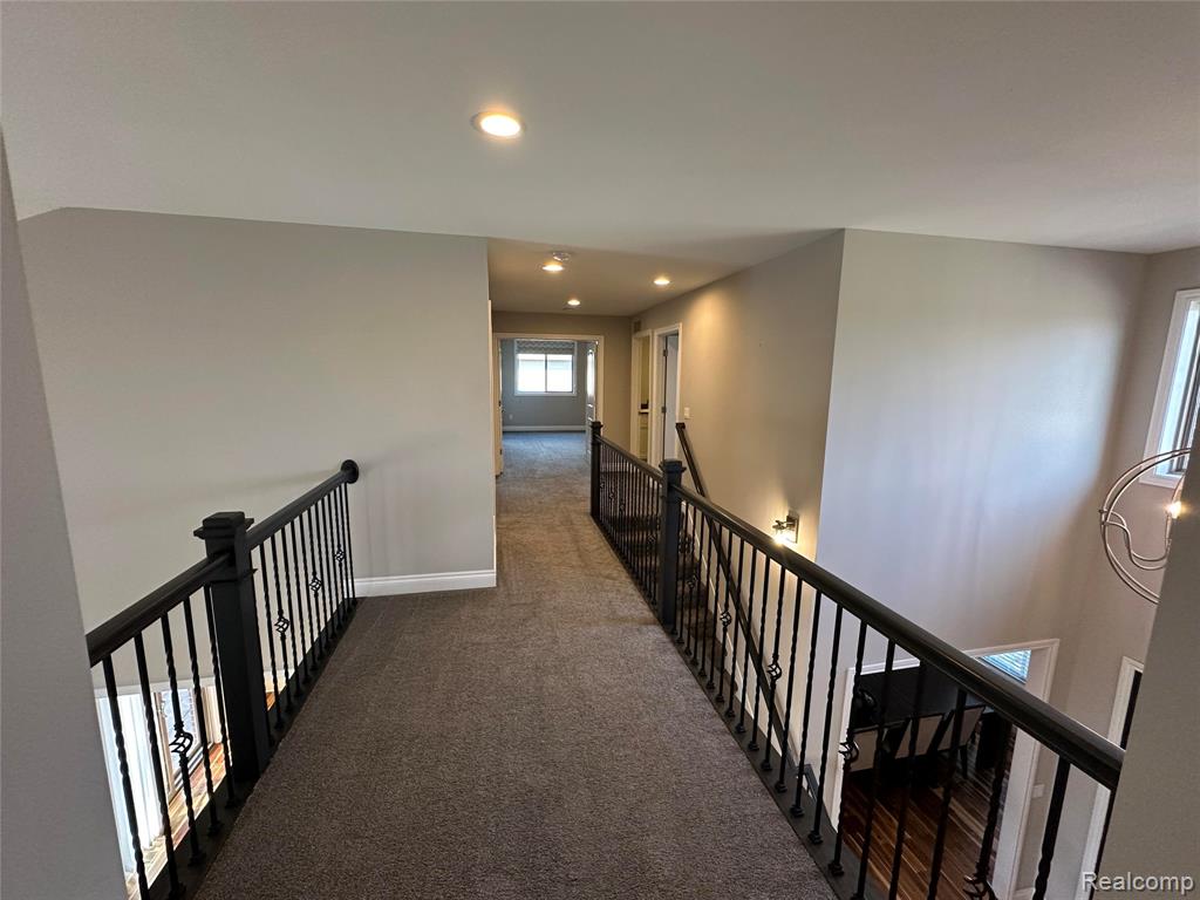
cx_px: 600
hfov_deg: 102.1
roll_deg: -1.7
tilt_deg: -8.8
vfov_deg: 85.7
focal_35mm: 14
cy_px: 450
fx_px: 485
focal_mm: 2.22
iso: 320
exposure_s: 1/120
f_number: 2.2
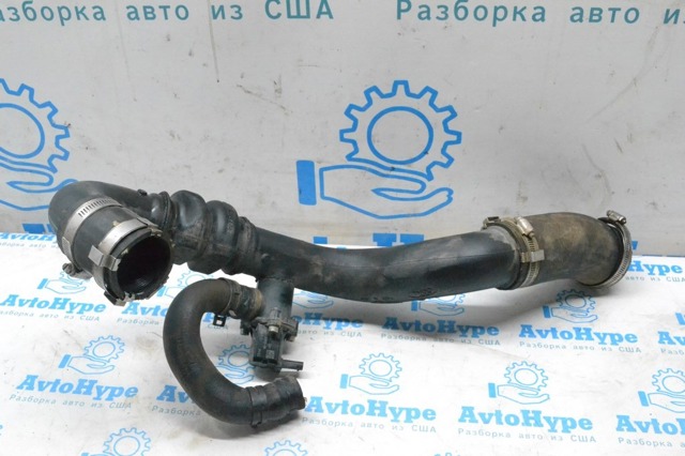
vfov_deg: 34.2
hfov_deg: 49.6
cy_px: 228
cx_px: 342
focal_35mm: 39
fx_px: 742
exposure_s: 1/160
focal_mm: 26
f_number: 9
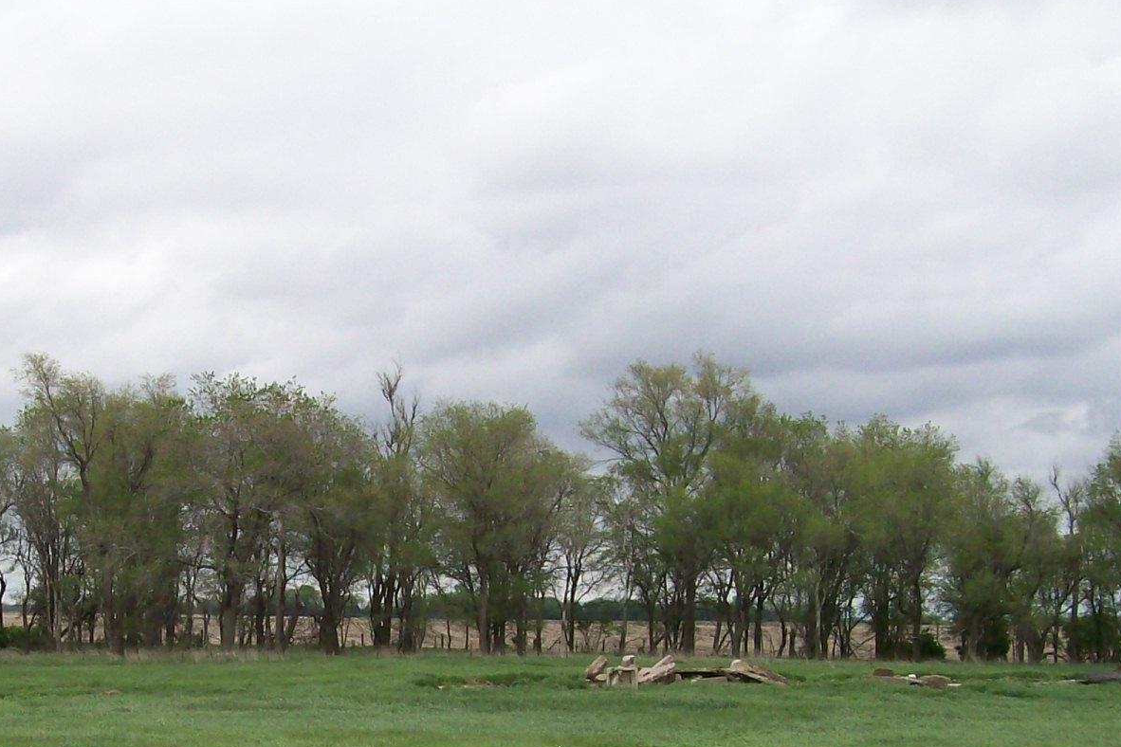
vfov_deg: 18.4
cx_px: 223
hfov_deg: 27.2
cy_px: 677
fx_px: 2273
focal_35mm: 73
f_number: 4.8
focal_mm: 6
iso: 80
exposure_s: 1/446
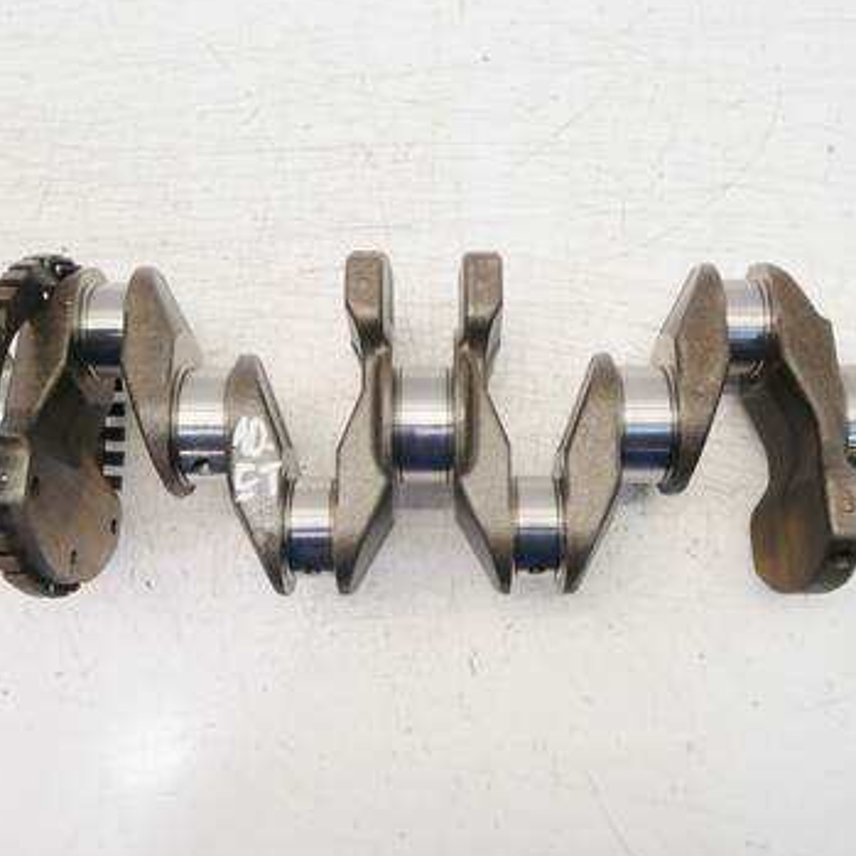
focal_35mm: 34
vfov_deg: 48.5
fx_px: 951
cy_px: 427
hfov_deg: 48.5
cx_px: 432
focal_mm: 14
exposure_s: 1/80
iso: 200
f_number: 3.6
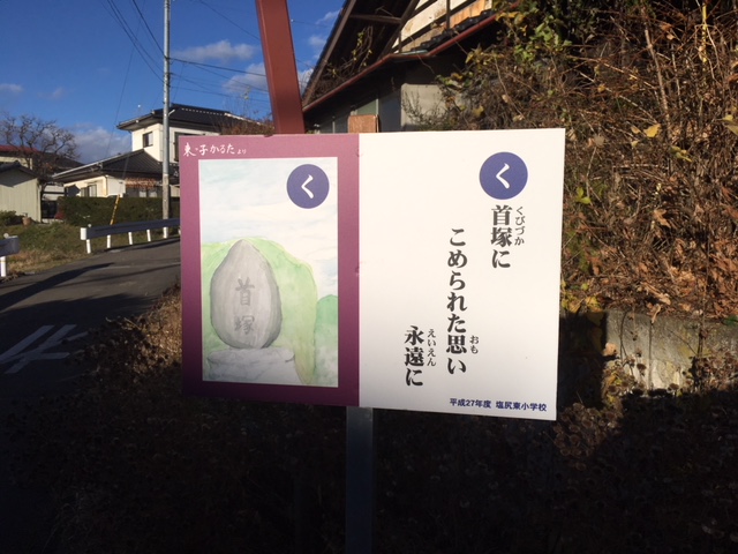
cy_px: 277
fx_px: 618
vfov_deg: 48.2
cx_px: 369
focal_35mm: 29
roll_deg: +0.6
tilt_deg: -3.1
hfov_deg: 61.7
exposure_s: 1/4808
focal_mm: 4.15
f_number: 2.2
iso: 25
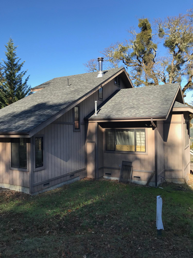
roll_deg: +1.8
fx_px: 208
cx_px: 96
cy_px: 129
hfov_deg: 49.7
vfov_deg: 63.4
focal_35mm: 28
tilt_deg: +0.2
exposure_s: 1/958
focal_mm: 3.99
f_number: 1.8
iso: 20
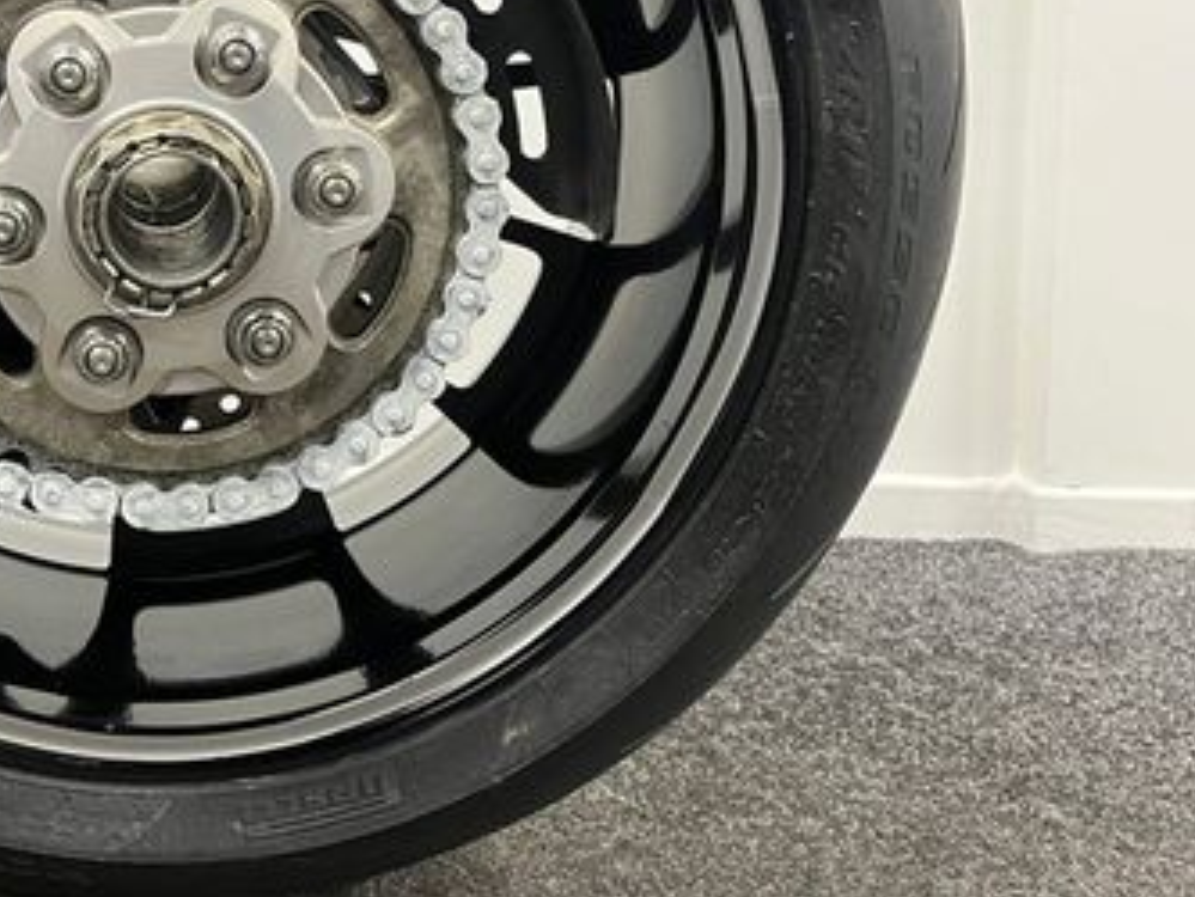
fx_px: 1727
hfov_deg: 36.0
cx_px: 133
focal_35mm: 50
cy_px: 129
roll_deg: -0.7
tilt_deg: -2.8
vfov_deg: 28.3
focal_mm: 5.1
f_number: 1.6
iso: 400
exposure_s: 1/50
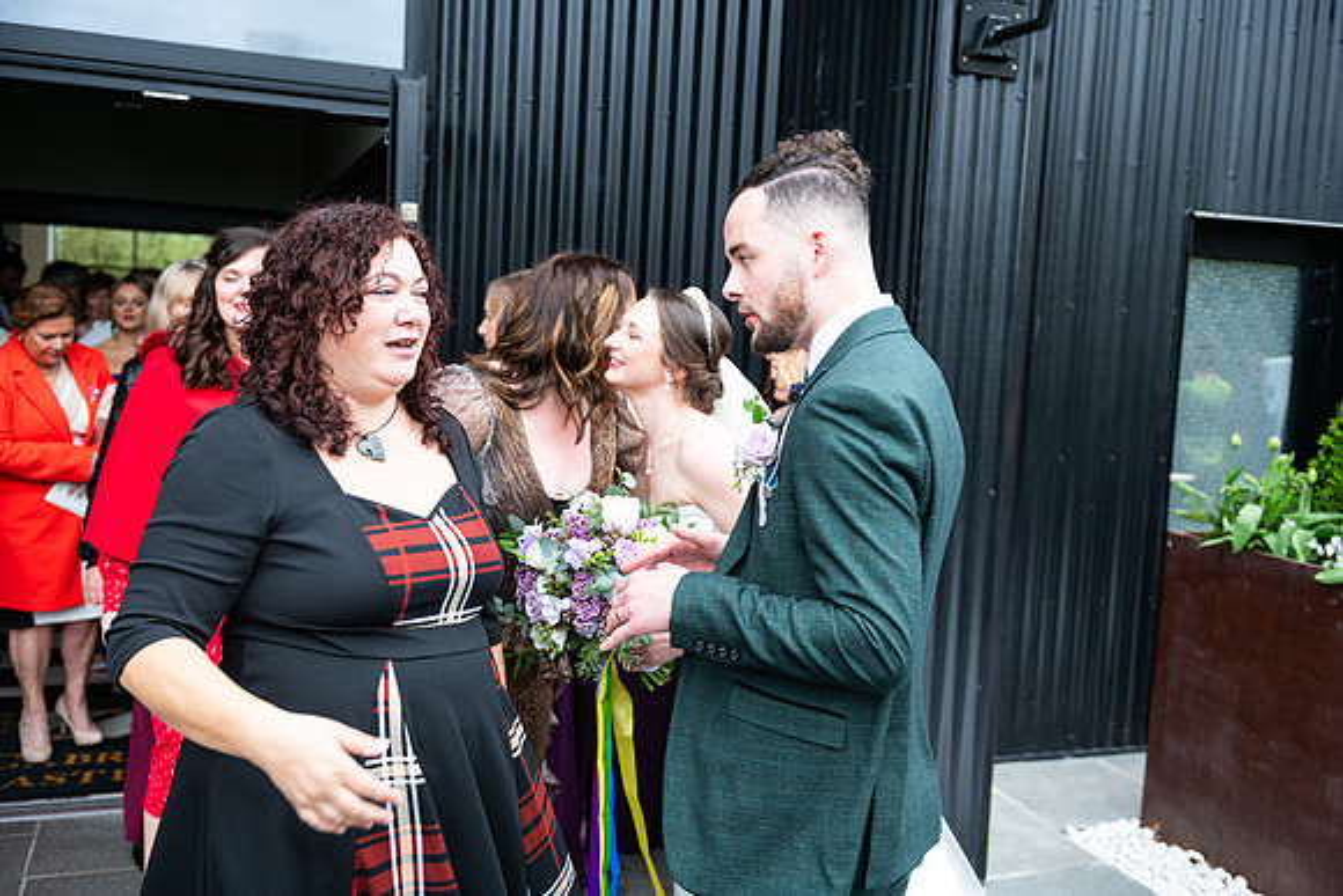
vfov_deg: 37.9
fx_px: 1306
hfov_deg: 54.4
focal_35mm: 35
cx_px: 672
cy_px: 448
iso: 160
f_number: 3.5
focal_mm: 35
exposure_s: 1/200
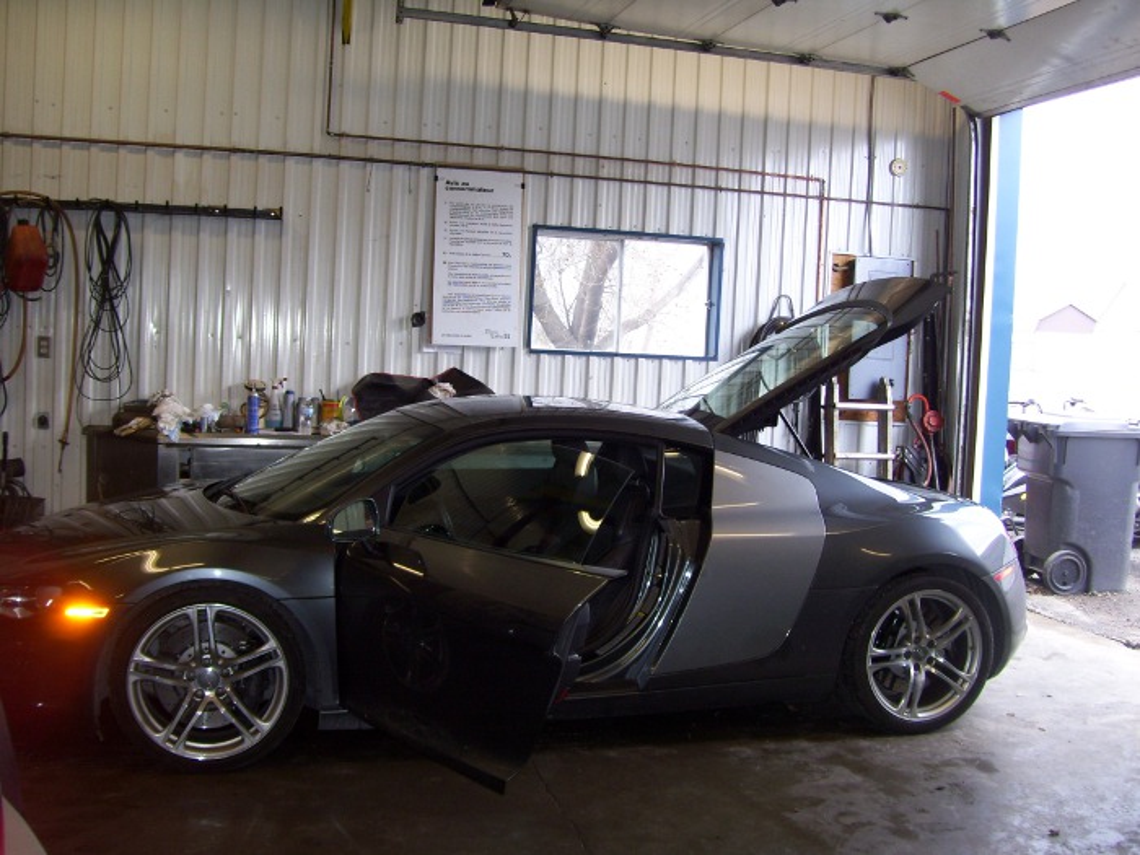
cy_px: 428
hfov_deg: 51.4
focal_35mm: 36
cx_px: 570
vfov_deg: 39.7
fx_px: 1186
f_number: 2.7
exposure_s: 1/60
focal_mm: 6
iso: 100
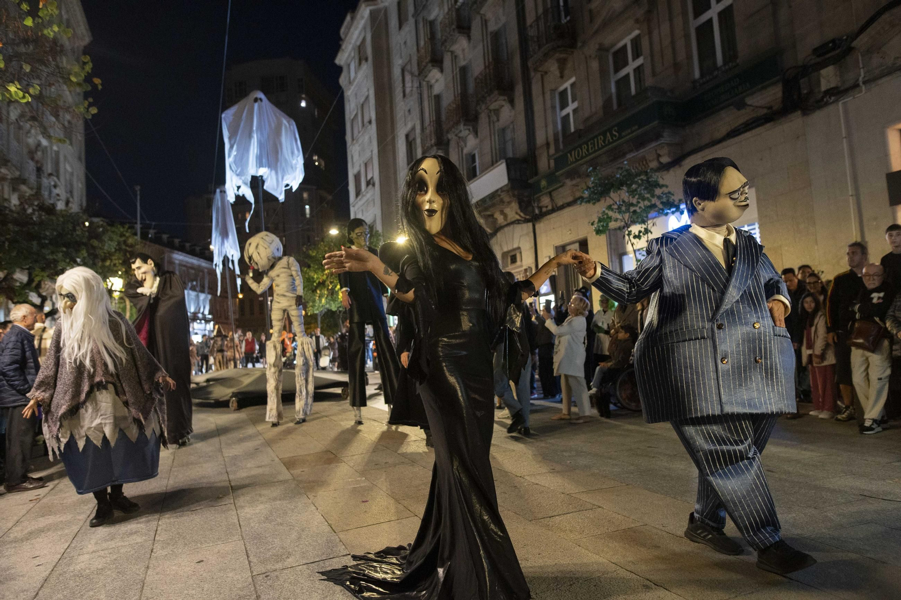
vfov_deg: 53.1
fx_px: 600
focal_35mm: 24
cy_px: 300
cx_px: 450
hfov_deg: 73.8
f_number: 3.2
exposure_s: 1/160
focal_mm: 24
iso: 3200
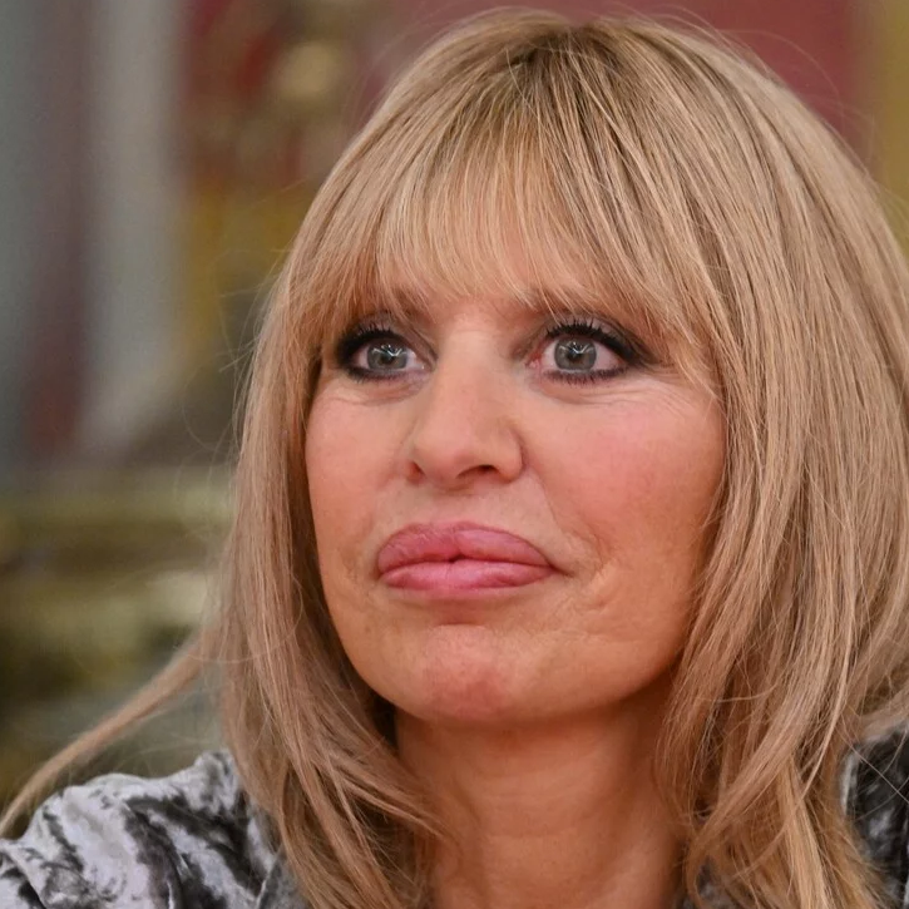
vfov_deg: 3.1
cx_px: 539
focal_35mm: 563
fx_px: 16726
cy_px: 464
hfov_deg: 3.1
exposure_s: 1/100
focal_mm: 400
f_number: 5.6
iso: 3200
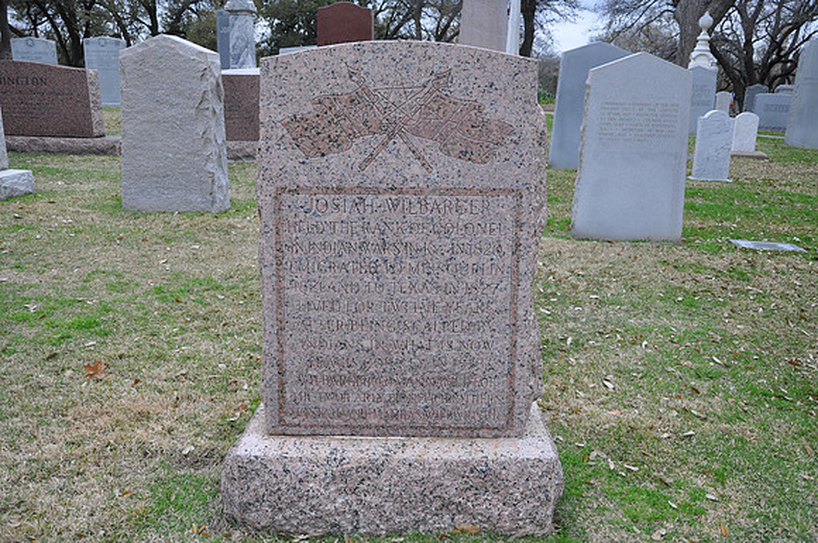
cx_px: 409
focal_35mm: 33
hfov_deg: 57.3
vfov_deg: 39.9
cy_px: 272
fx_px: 749
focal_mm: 22
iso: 250
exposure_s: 1/125
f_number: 5.6
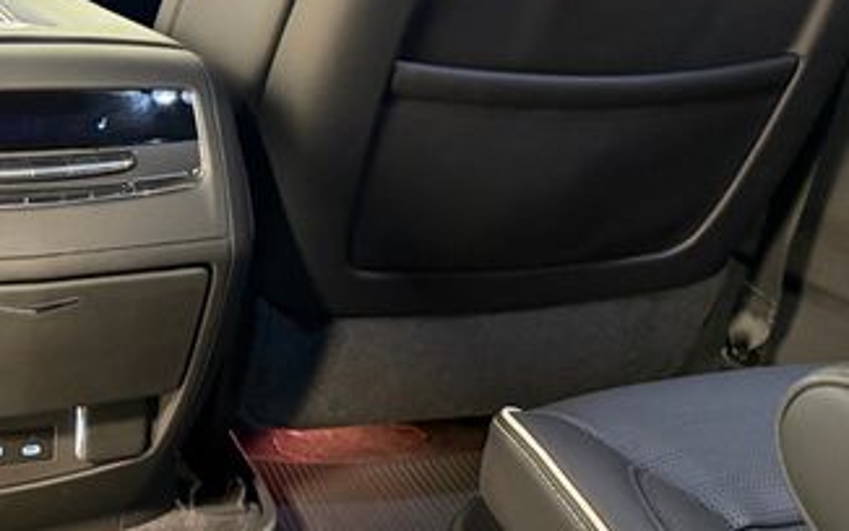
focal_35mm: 50
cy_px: 177
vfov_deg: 25.7
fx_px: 1157
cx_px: 36
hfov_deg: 36.9
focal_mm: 6.76
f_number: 1.78
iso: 1000
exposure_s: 1/38
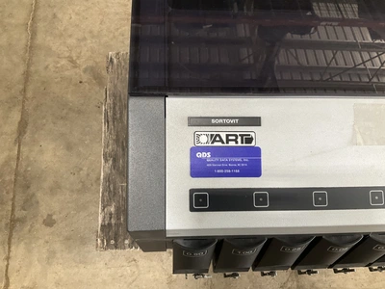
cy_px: 144
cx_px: 192
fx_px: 323
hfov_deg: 61.7
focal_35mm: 29
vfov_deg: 48.2
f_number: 1.8
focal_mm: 3
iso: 64
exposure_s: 1/60
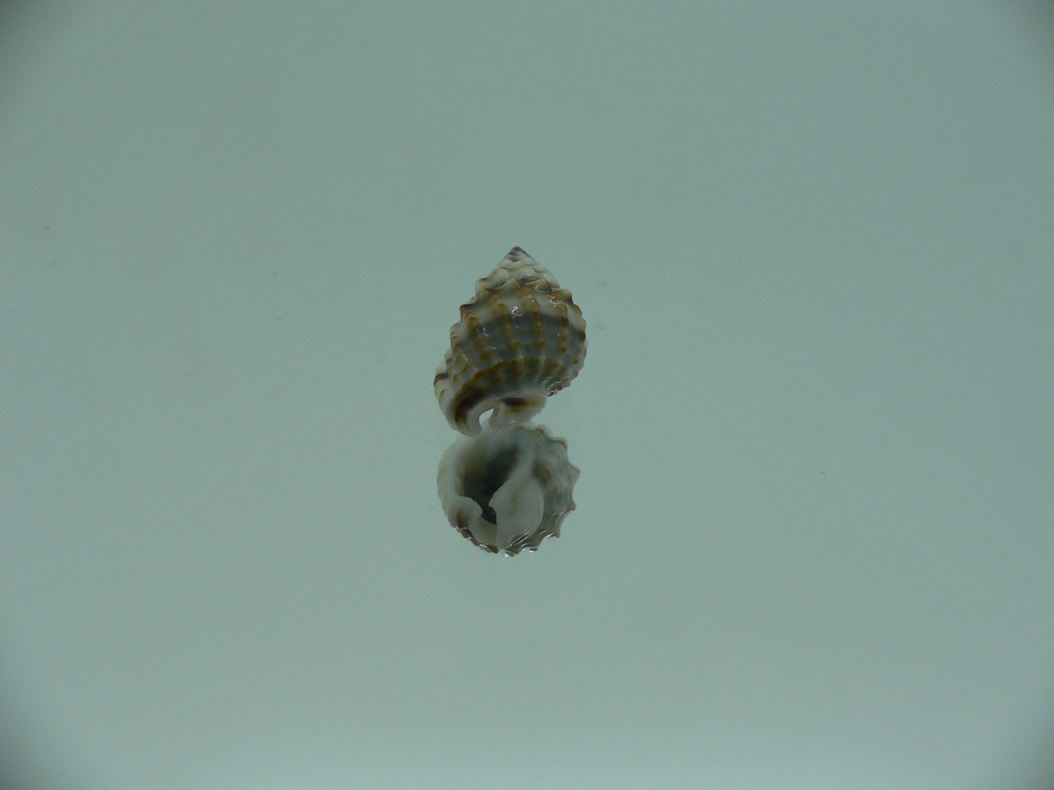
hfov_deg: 52.6
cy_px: 395
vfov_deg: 40.7
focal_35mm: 35
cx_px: 527
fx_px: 1066
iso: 80
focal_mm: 4.6
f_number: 2.8
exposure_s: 1/60
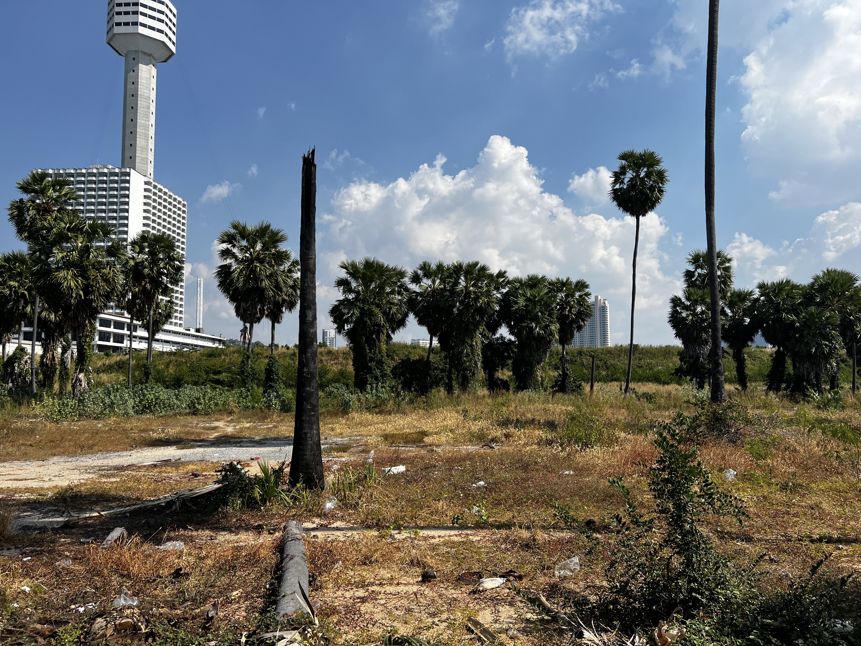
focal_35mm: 26
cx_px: 430
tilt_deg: +5.9
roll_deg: +0.5
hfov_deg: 67.3
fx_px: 647
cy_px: 323
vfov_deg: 53.1
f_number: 1.5
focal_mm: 5.7
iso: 50
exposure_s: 1/5882
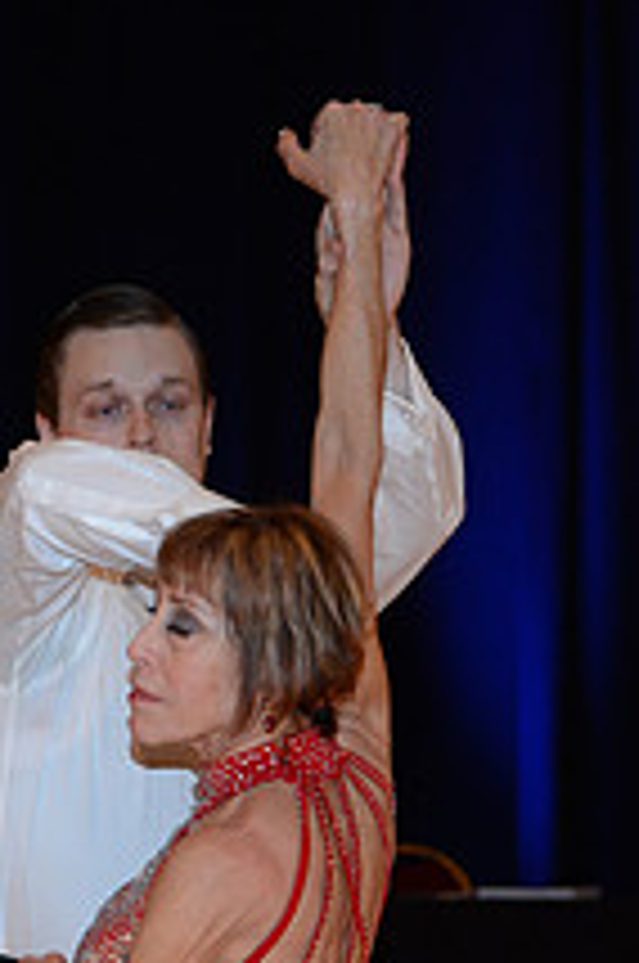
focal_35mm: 211
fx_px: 5636
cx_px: 110
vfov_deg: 9.6
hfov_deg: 6.5
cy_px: 1246
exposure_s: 1/200
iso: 2000
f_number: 4.5
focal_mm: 78
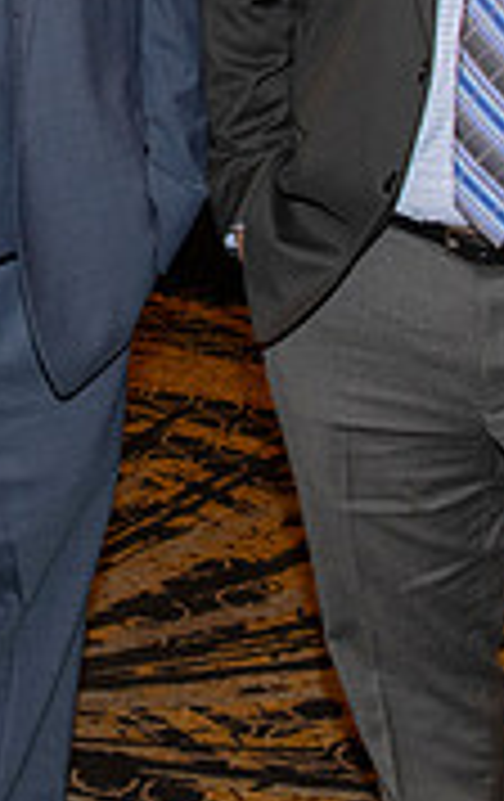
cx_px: -63
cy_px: -11
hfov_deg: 12.2
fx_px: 2318
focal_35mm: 106
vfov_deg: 19.0
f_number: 5.6
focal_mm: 32
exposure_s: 1/60
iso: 2000
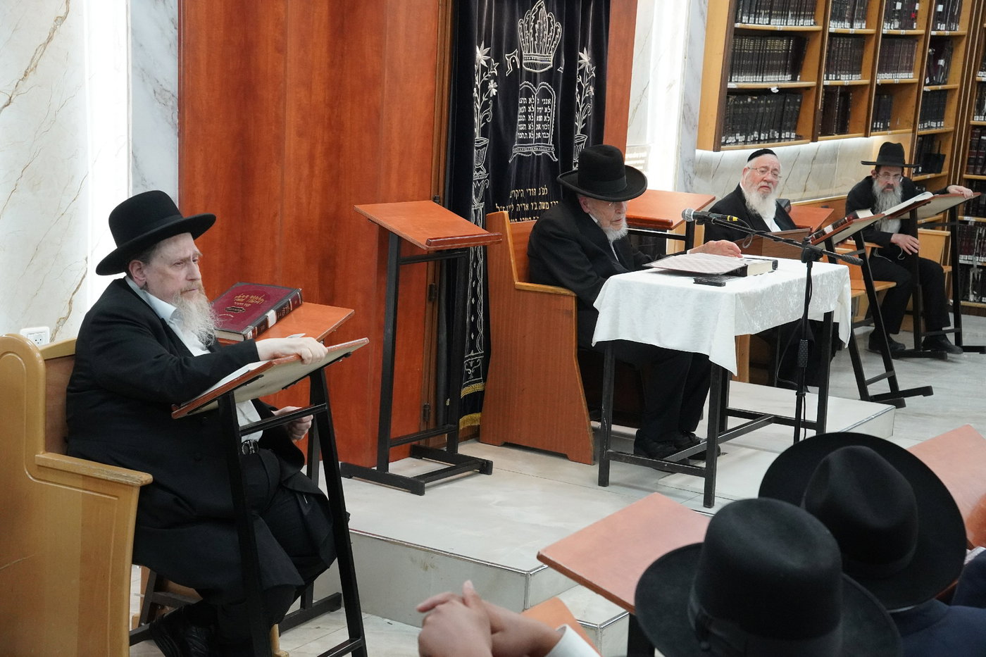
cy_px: 328
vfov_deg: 22.2
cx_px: 493
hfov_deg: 32.9
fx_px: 1672
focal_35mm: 61
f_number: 6.3
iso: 3200
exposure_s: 1/250
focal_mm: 40.7
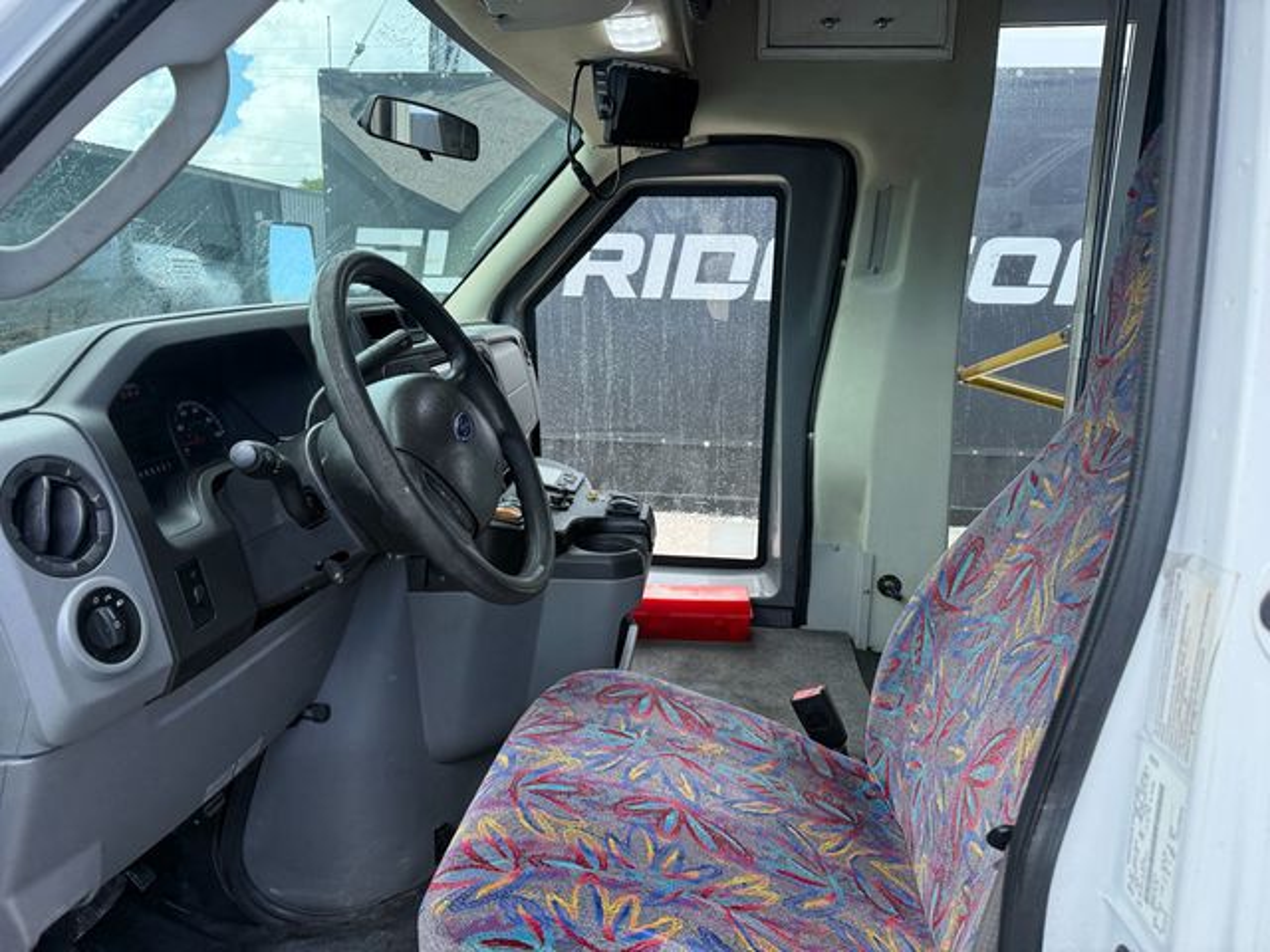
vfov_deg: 56.8
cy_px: 476
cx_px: 635
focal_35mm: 24
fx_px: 881
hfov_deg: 71.6
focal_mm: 6.76
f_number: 1.78
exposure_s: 1/702
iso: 100
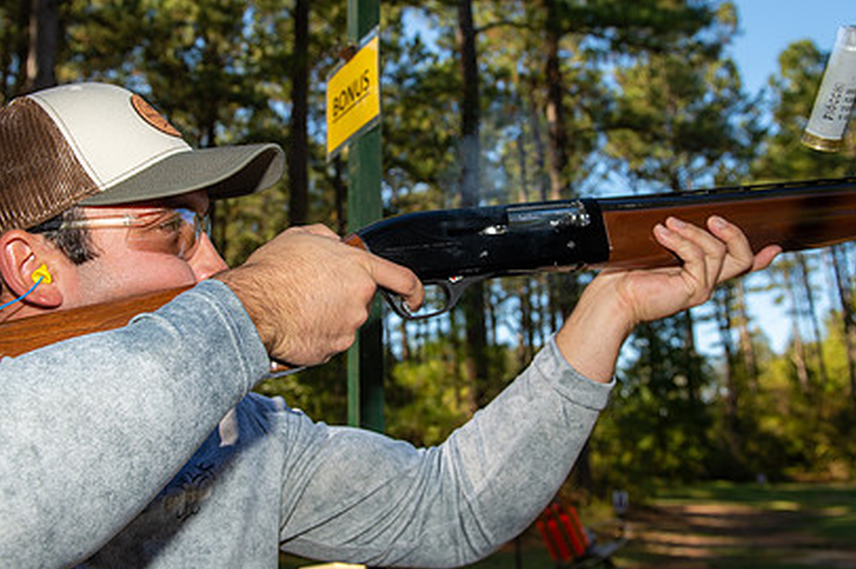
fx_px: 950
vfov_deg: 33.3
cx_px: 417
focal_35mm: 40
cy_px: 238
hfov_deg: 48.5
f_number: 5.6
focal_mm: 28
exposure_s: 1/200
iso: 125
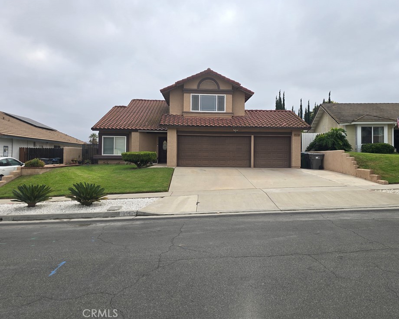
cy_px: 153
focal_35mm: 25
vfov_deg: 56.8
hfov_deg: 68.0
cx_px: 215
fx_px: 295
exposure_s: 1/415
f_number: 1.7
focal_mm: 6.3
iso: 12
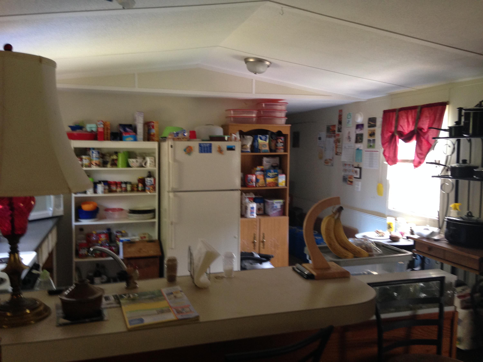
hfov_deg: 55.4
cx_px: 242
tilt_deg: -5.3
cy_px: 181
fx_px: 460
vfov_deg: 42.9
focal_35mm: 33
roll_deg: +0.2
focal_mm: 4.12
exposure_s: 1/20
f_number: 2.4
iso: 125
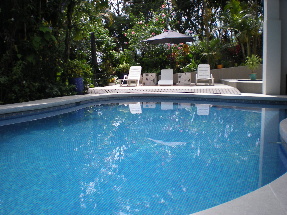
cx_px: 144
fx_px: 315
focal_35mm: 38
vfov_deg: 37.7
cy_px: 108
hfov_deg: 49.0
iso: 64
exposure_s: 1/212
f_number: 4.6
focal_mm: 6.3
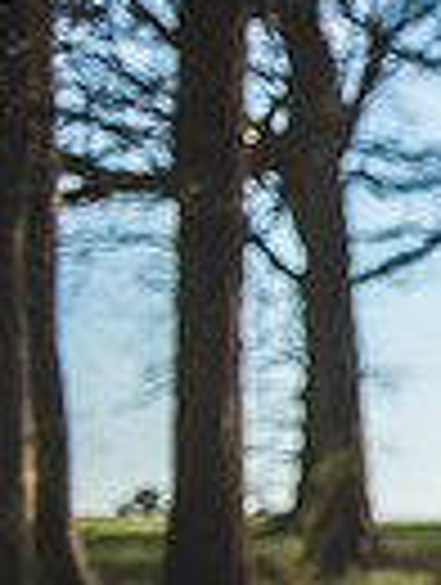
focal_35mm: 150
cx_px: 1300
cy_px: 520
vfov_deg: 13.0
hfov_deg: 8.4
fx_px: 2540
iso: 100
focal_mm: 35
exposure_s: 1/1250
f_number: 2.8
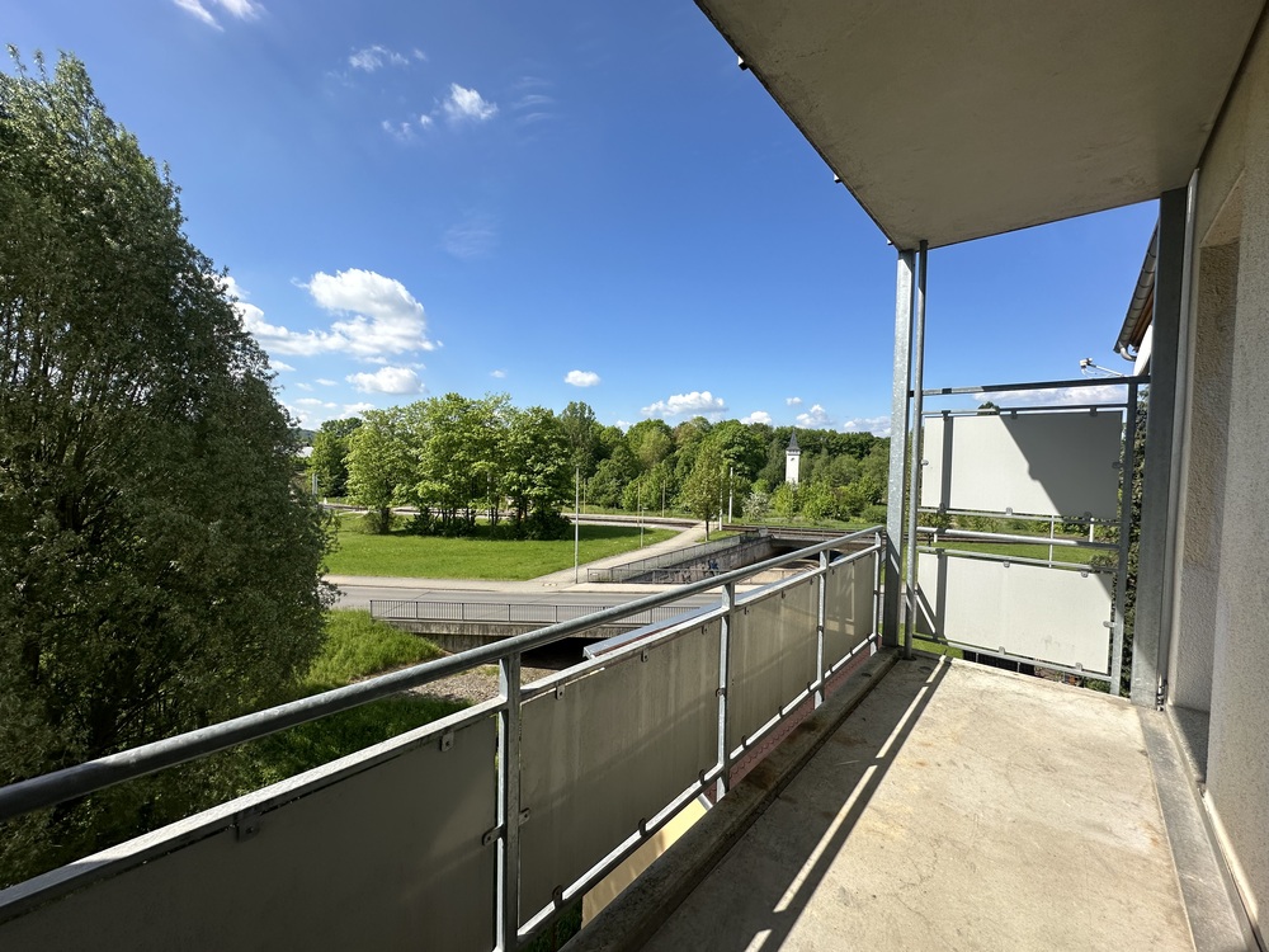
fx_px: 513
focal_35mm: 14
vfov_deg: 85.7
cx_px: 634
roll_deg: -1.5
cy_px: 476
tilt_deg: -1.5
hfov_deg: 102.1
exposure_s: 1/2092
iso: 50
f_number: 2.2
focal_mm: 2.22
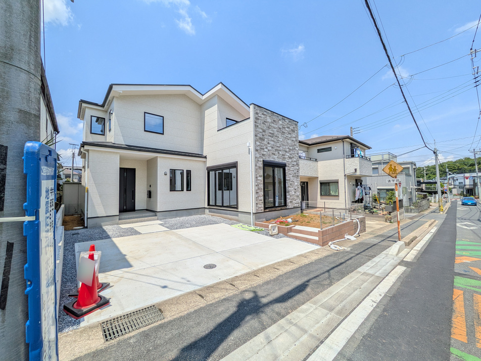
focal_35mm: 14
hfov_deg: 102.1
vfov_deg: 85.7
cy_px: 180
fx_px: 195
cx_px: 240
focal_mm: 1.83
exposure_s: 1/2237
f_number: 2.2
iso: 53
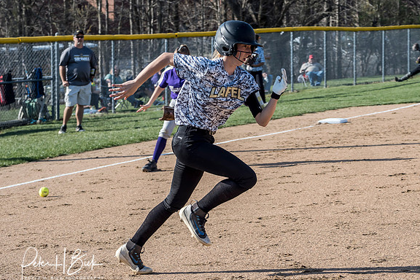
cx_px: 211
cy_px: 145
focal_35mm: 153
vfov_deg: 9.0
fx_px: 1785
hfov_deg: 13.4
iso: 400
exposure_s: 1/1000
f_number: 5
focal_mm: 73
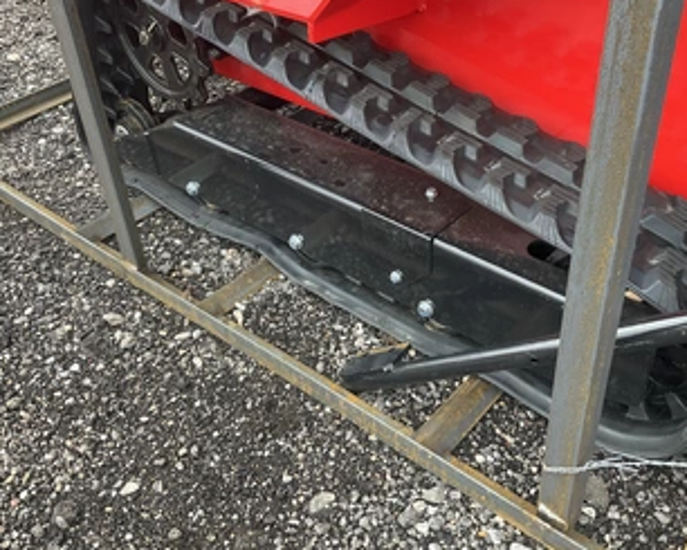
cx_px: 370
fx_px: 753
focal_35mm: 37
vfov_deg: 40.1
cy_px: 245
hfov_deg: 49.0
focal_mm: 3
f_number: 1.8
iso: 50
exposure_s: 1/122
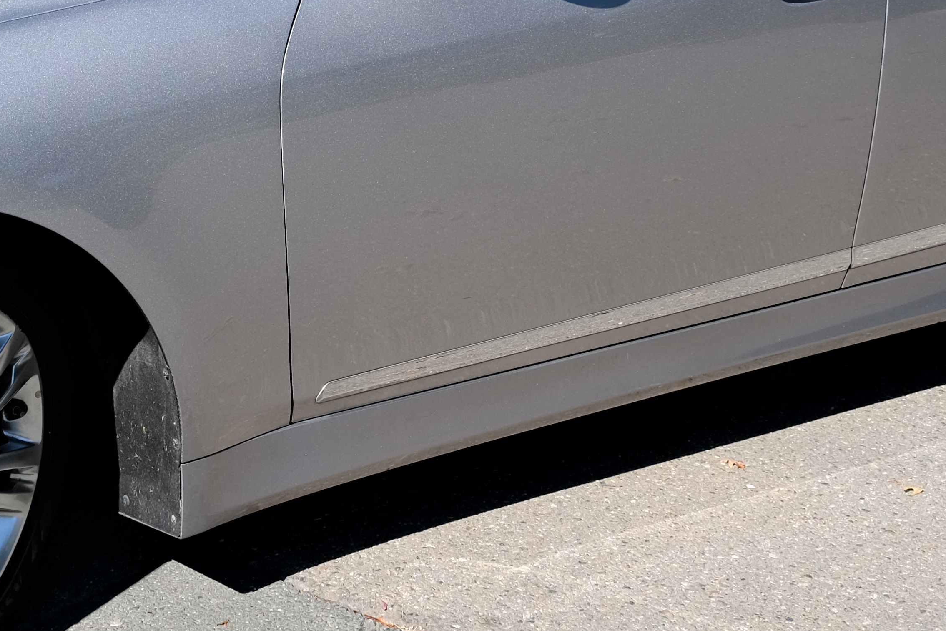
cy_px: 176
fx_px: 2023
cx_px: 288
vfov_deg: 17.6
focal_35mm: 77
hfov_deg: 26.1
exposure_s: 1/850
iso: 320
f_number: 5.6
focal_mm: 18.6
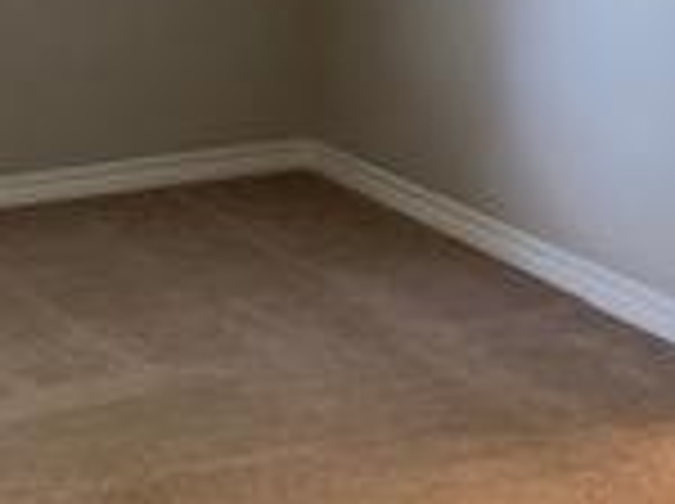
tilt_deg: -9.1
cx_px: 252
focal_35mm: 111
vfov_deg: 13.0
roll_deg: -2.0
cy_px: -63
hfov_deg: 17.7
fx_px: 2161
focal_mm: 4.25
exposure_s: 1/60
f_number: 1.8
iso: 160
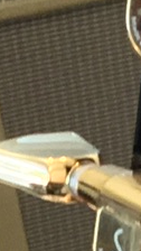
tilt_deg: -35.4
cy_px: 382
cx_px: 283
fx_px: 2054
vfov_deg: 6.9
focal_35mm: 309
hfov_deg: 3.9
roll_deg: +2.6
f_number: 2.4
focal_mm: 3.3
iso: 80
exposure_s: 1/30
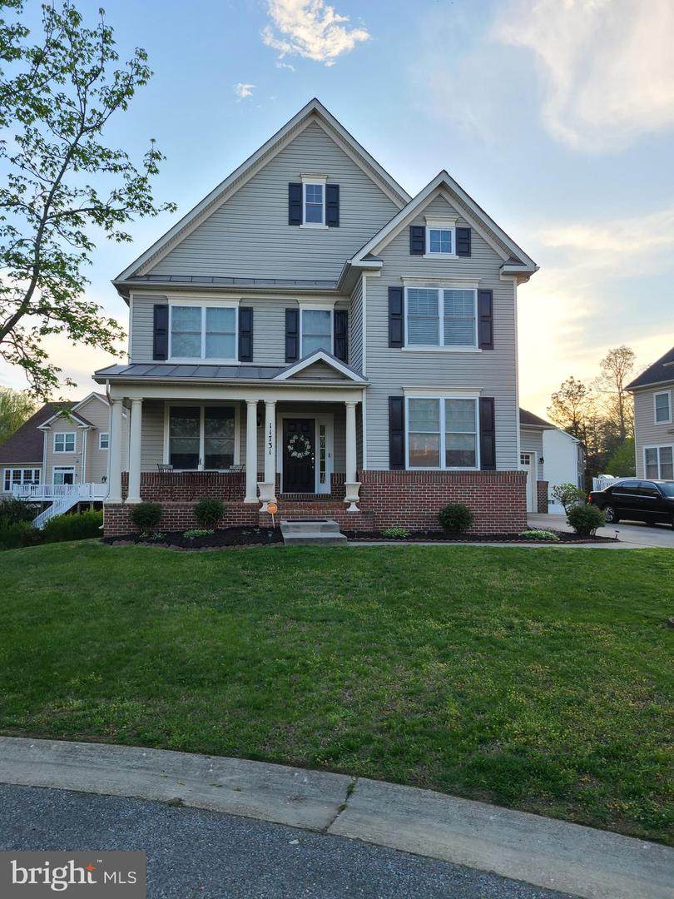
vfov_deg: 67.3
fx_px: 675
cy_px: 450
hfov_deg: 53.1
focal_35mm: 26
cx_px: 337
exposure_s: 1/518
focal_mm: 5.4
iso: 40
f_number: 1.8
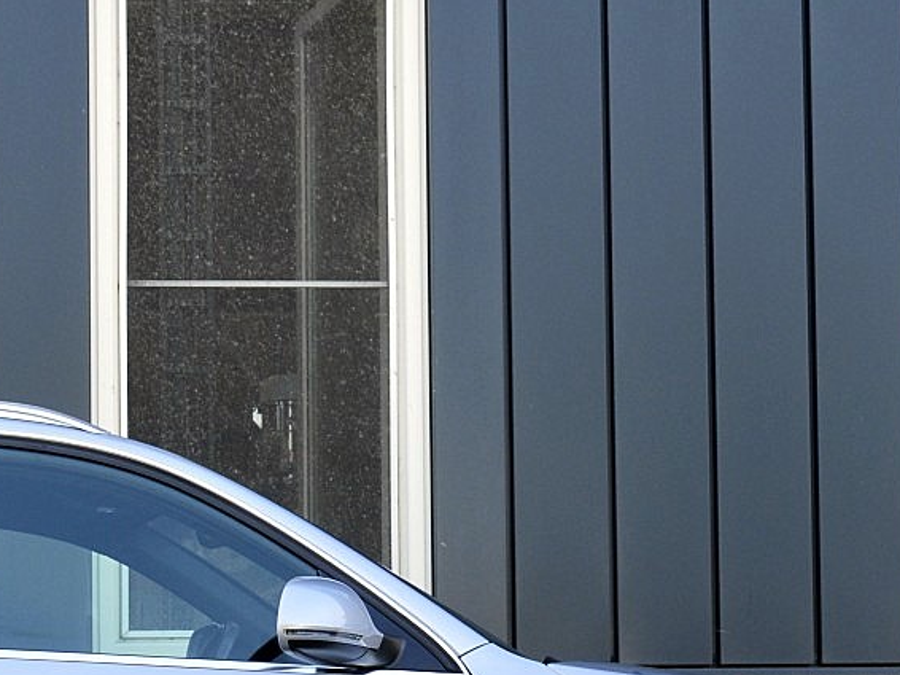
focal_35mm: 103
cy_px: 742
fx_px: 2687
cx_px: -3
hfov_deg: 18.5
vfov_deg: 14.0
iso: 400
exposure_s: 1/80
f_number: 9
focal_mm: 25
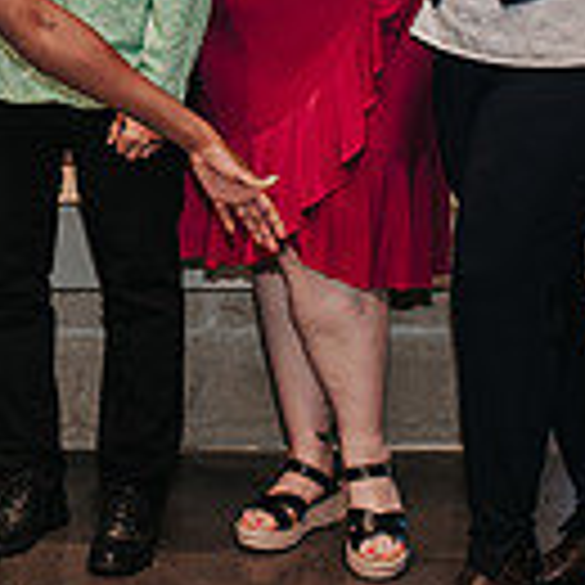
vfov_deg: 11.7
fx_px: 2791
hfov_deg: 11.7
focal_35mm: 146
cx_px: -155
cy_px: -135
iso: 1000
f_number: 2.8
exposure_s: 1/160
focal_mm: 35
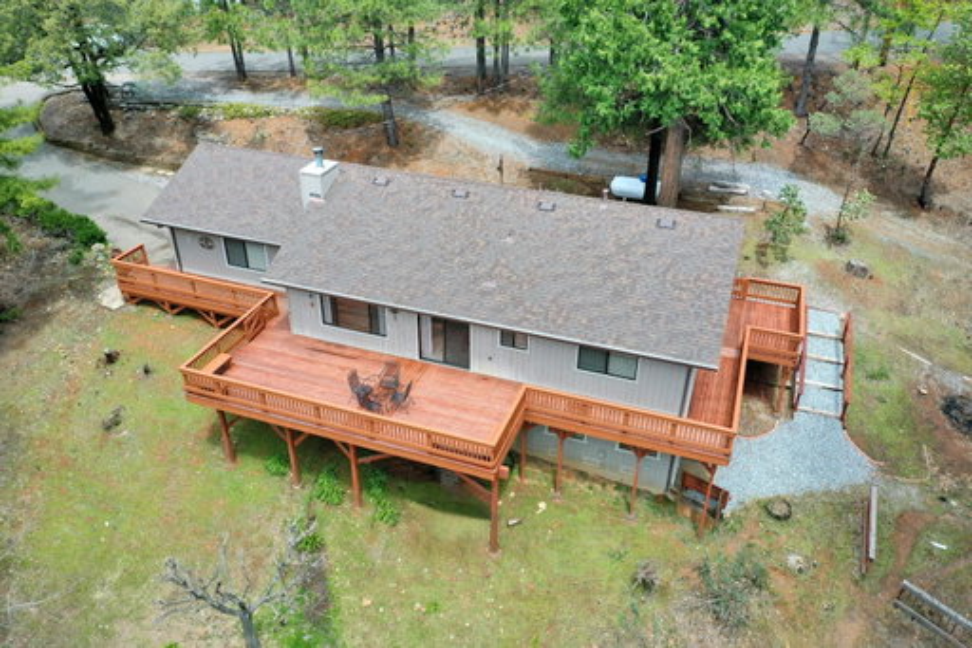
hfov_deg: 65.5
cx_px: 486
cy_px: 324
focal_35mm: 28
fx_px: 756
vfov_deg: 46.4
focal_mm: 10.26
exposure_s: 1/240
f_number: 5
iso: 100
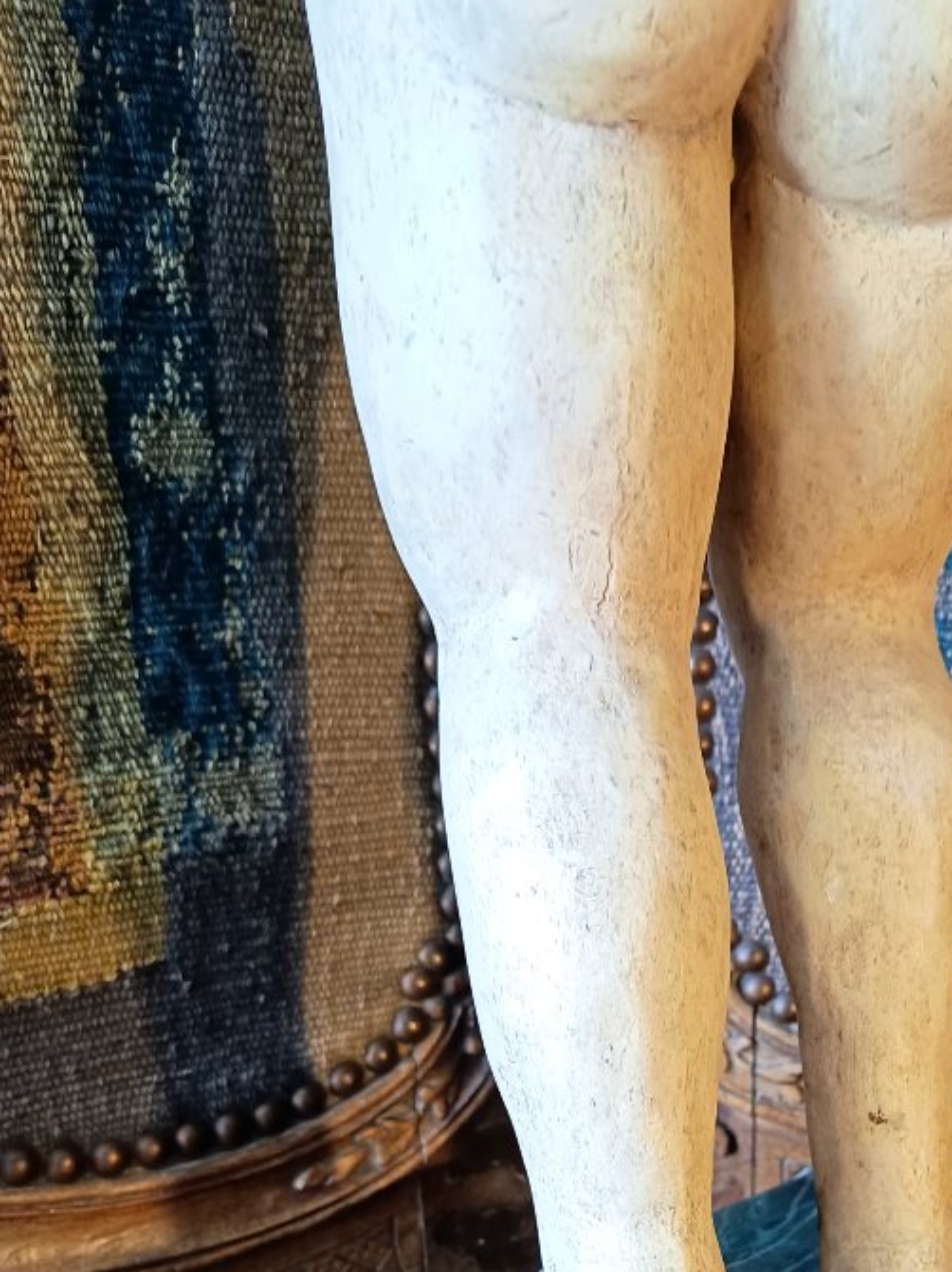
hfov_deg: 32.6
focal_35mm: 43
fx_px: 1578
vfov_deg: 41.7
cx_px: 766
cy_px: 1046
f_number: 1.7
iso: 1290
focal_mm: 5.24
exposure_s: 1/20
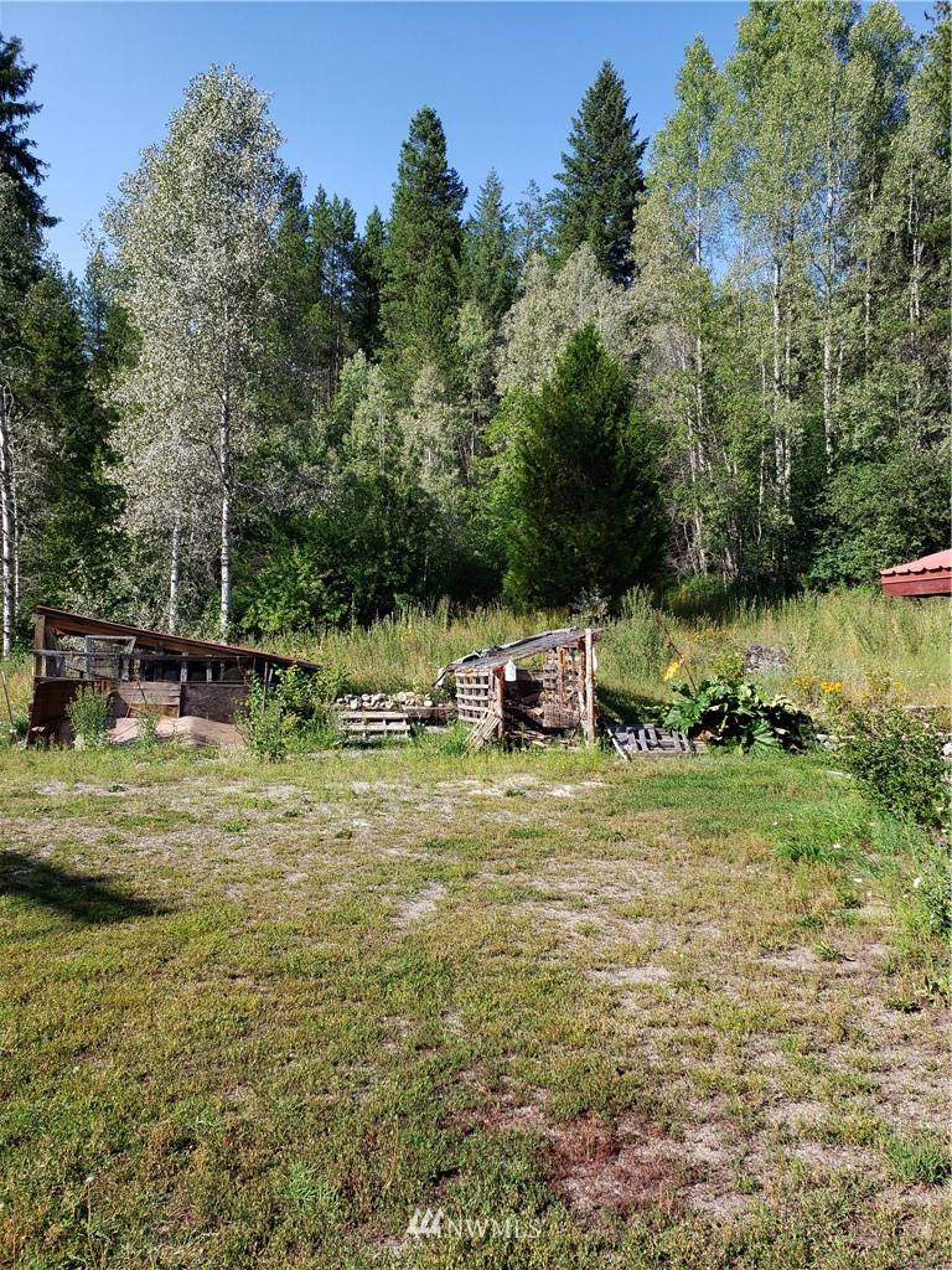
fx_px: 953
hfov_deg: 53.1
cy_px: 635
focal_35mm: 26
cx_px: 476
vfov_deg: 67.3
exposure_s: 1/635
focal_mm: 4.3
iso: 50
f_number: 2.4
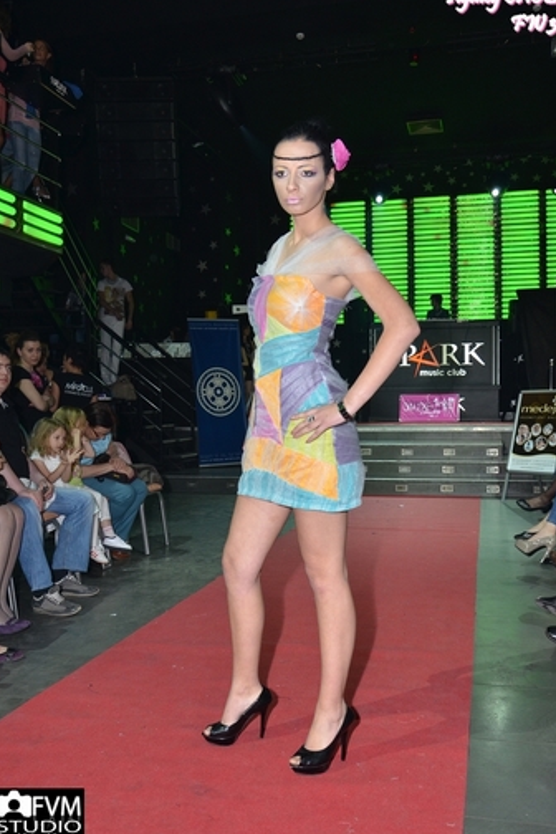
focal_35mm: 34
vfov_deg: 55.8
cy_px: 415
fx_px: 788
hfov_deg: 38.9
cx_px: 278
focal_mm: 22
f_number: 6.3
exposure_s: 1/60
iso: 640
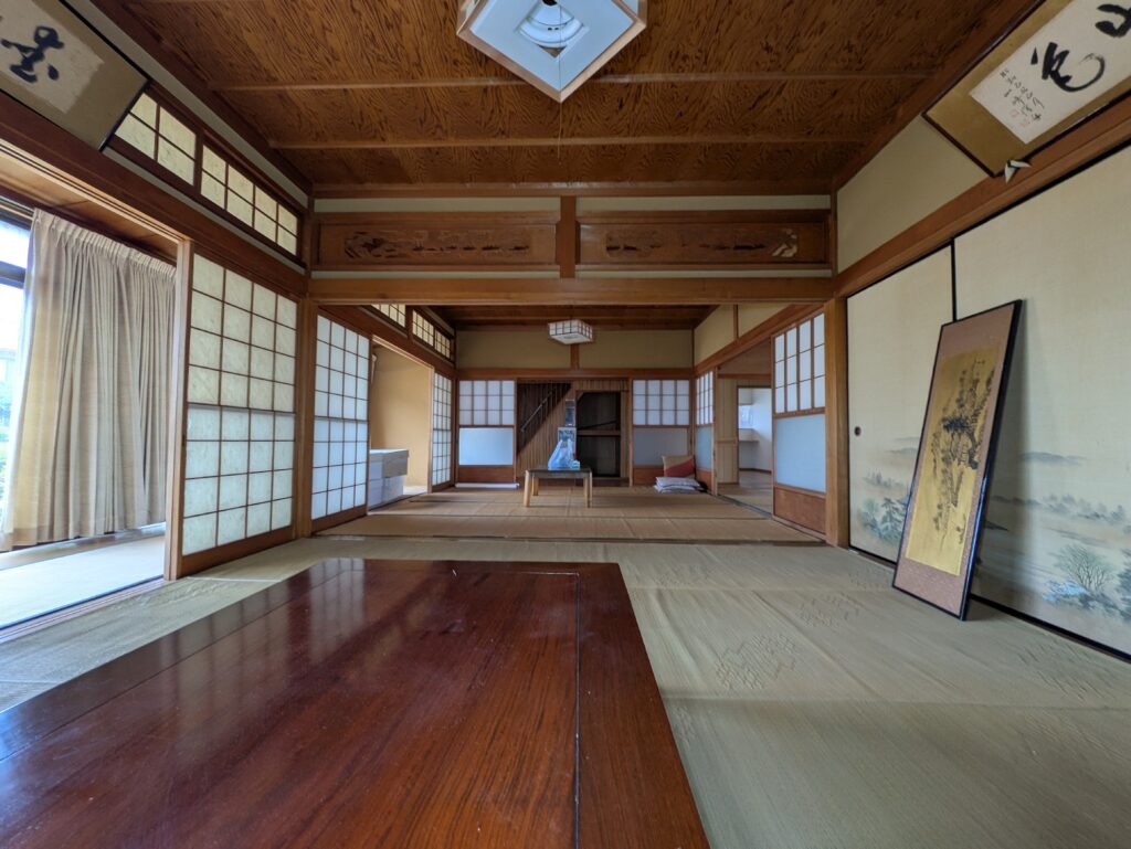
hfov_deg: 102.0
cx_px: 566
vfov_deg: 85.7
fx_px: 458
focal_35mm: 14
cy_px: 424
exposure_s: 1/120
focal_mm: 1.83
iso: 104
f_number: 2.2
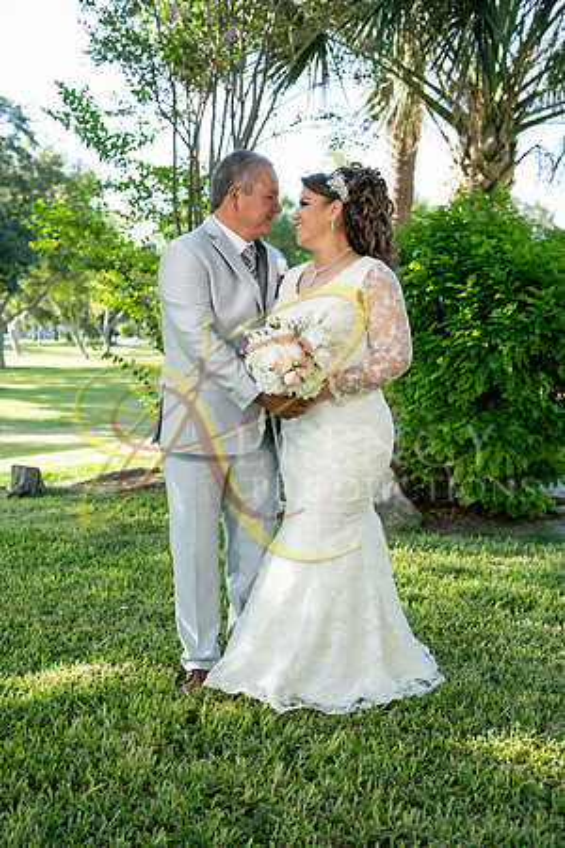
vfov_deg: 43.6
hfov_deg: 29.9
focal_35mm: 45
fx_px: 1059
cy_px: 424
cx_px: 282
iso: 500
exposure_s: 1/500
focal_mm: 45
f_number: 4
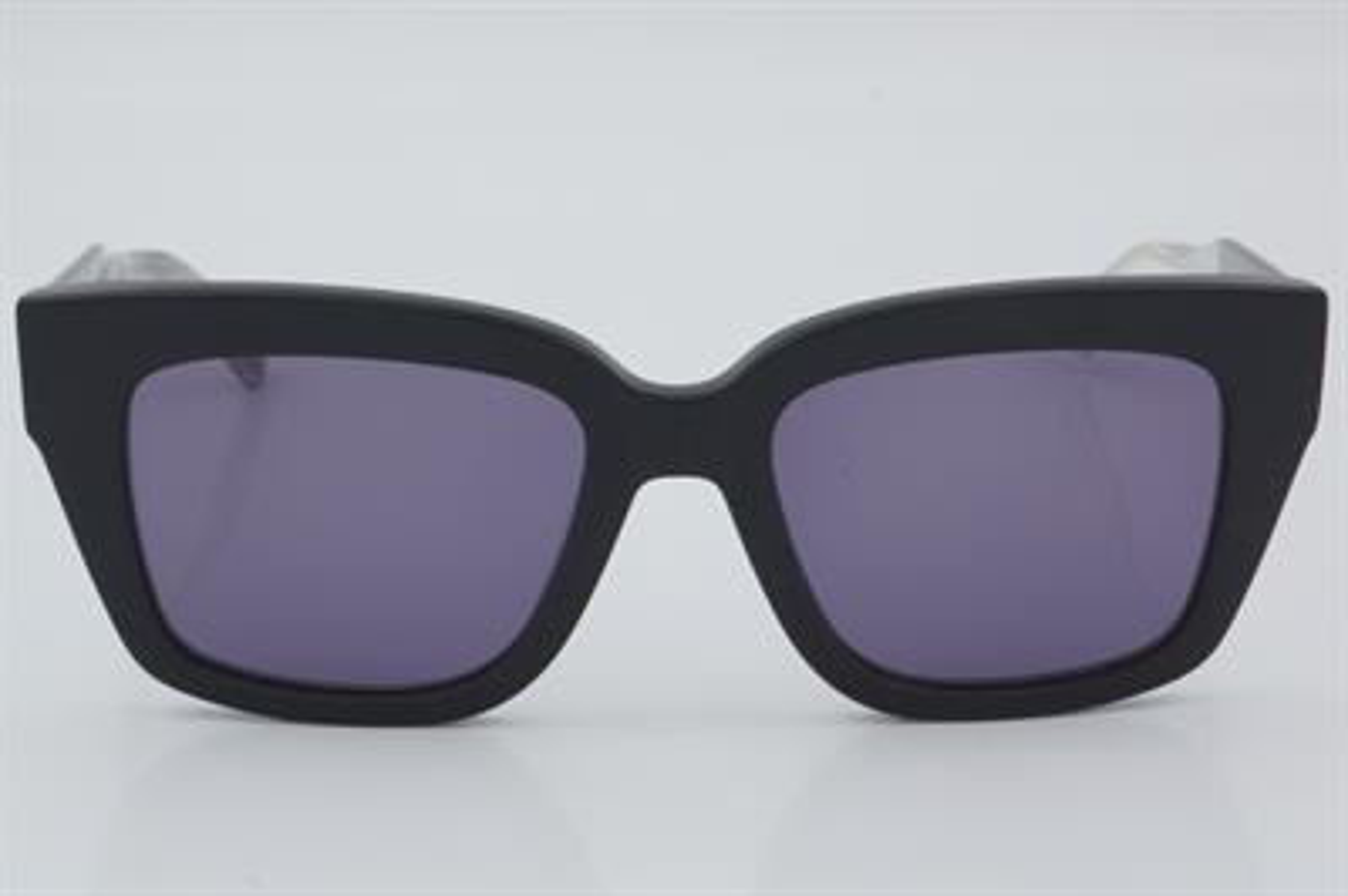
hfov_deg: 24.6
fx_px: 3087
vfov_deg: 16.5
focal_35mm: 82
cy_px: 448
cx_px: 674
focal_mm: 55
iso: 100
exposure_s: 1/4
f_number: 32
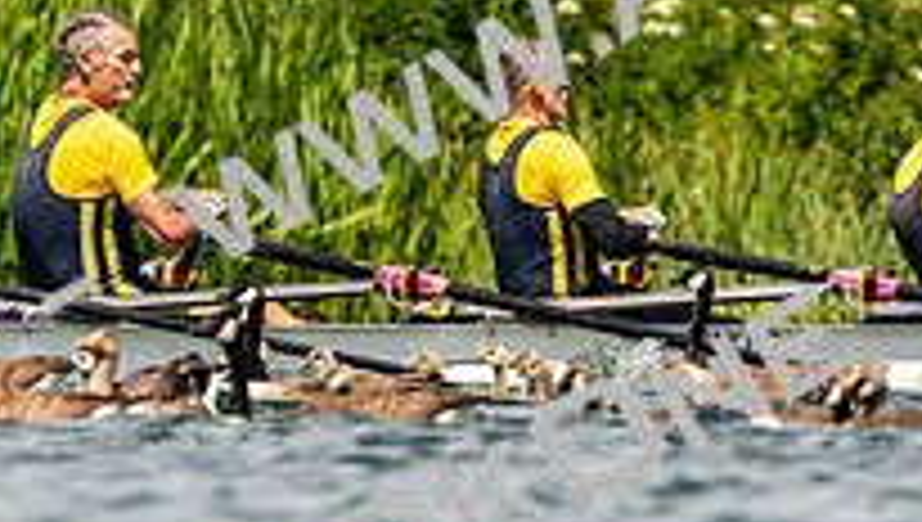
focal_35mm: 1775
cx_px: 724
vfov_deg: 0.7
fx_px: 43457
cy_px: 272
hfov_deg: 1.2
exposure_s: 1/2000
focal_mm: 600
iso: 250
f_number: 6.3
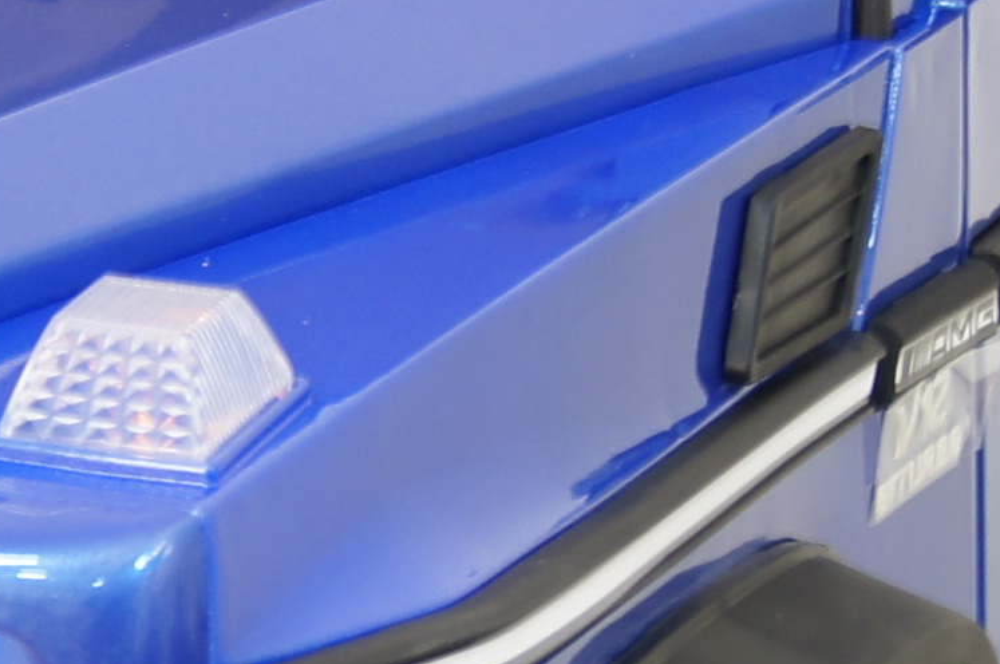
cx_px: -371
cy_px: 479
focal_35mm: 296
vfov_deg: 4.6
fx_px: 8211
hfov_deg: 6.9
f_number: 4.5
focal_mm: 30
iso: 100
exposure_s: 1/4
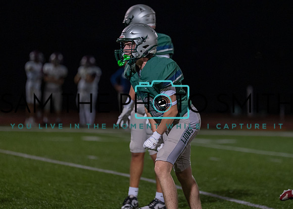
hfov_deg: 7.3
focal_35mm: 278
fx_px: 2311
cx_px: 167
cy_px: 87
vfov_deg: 5.2
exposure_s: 1/1000
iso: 2500
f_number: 2.8
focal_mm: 180
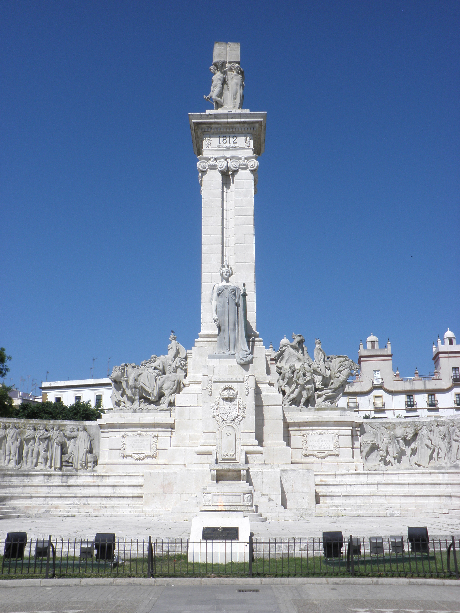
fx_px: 638
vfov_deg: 51.4
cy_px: 306
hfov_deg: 39.7
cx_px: 230
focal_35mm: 36
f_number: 5.6
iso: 64
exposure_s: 1/640
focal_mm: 6.3
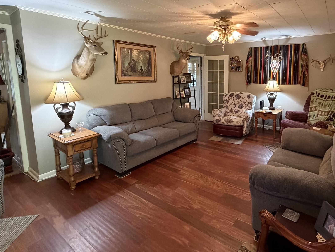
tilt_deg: -7.3
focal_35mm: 20
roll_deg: +0.2
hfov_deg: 79.9
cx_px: 213
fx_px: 194
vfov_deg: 65.1
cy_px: 95
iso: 640
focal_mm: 2.22
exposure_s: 1/60
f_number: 2.2
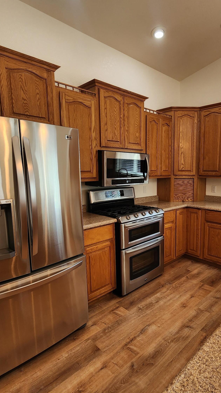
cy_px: 196
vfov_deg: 89.6
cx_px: 151
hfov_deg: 56.8
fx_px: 198
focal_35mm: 19
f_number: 2.2
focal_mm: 2.2
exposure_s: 1/60
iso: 80
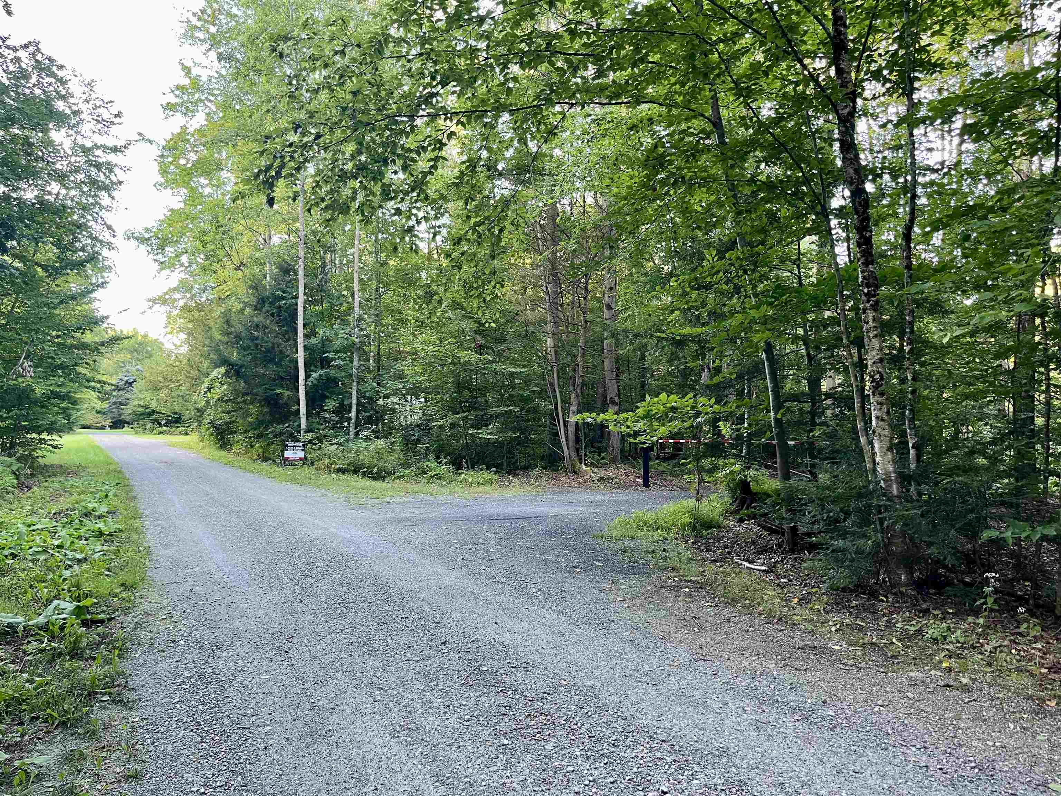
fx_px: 797
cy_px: 398
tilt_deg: +2.4
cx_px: 530
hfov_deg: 67.3
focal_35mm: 26
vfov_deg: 53.1
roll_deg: +0.3
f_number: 1.6
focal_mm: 5.1
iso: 125
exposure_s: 1/70
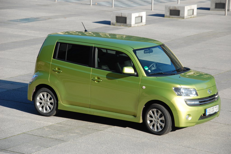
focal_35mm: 135
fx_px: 866
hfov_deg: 15.2
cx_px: 116
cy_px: 77
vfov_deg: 10.1
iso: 200
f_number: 5.6
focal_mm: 90
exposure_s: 1/500
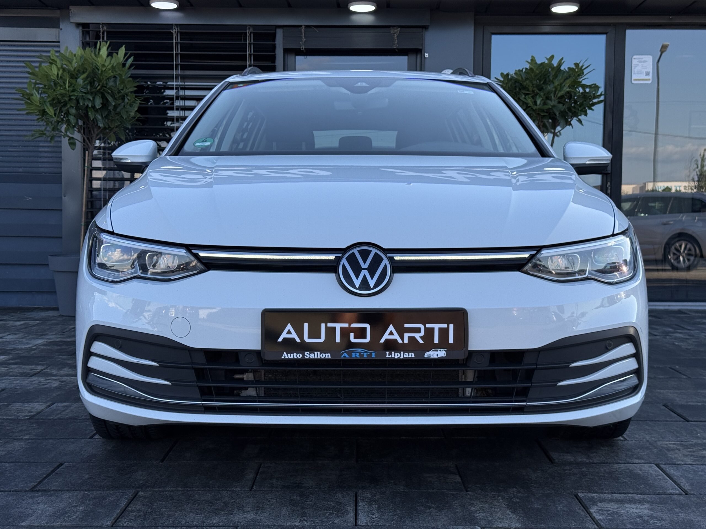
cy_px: 264
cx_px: 353
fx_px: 979
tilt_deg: -2.5
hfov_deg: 39.7
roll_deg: -0.2
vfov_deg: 30.3
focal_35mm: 48
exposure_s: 1/1222
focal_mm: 6.76
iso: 80
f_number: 1.78
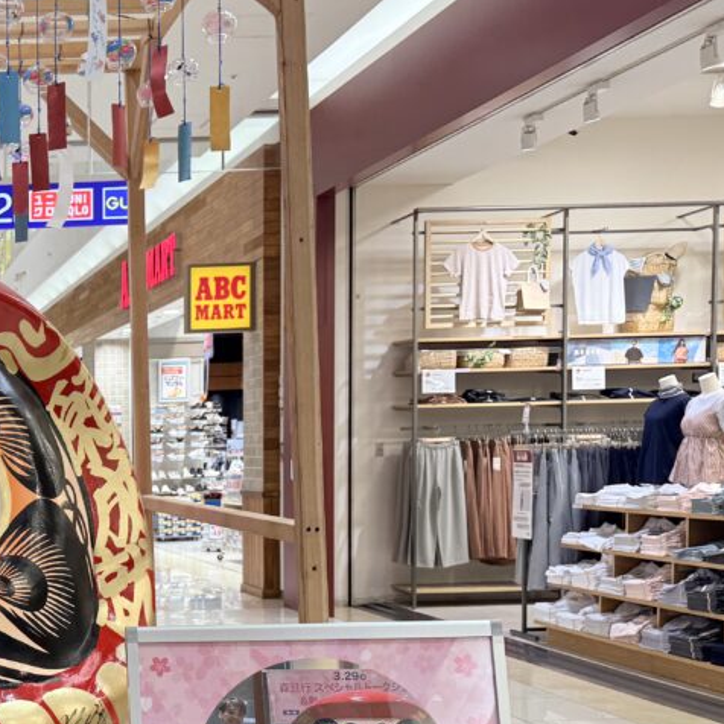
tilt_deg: -3.1
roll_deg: +1.4
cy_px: 548
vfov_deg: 29.5
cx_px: -116
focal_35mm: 57
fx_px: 1349
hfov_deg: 27.0
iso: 64
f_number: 1.78
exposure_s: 1/100
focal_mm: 6.76
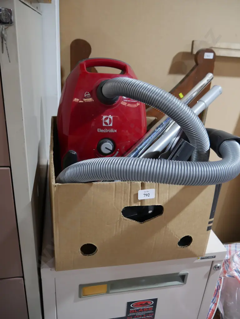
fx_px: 296
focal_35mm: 32
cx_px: 120
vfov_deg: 56.8
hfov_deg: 44.2
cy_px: 160
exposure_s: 1/60
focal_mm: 16
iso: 640
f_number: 3.6
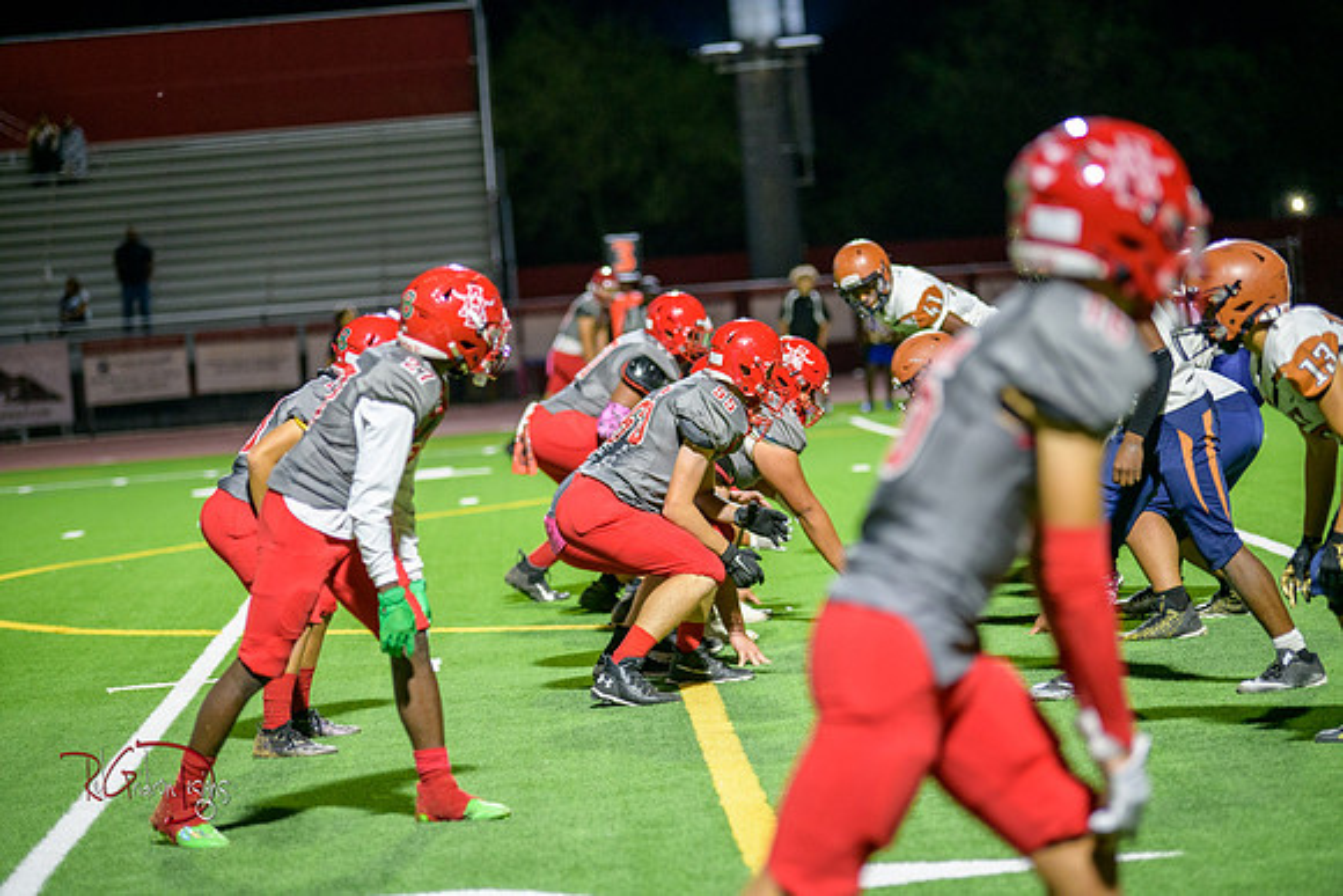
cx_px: 672
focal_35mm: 140
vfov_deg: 9.8
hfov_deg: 14.7
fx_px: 5224
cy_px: 448
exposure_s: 1/250
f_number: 2.8
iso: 1600
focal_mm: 140
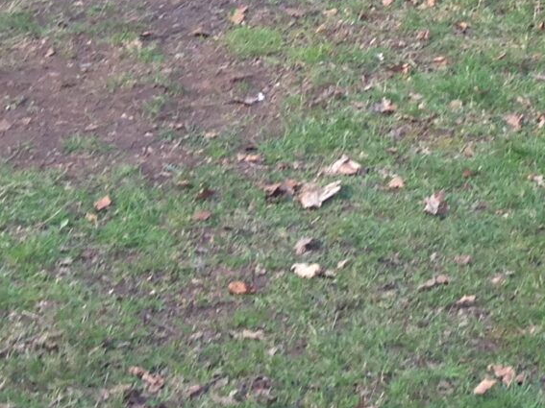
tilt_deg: -5.0
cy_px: -459
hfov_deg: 13.2
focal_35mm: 149
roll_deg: -3.8
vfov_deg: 9.2
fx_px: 2345
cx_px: 476
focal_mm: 4.12
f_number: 2.4
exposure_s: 1/120
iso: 80
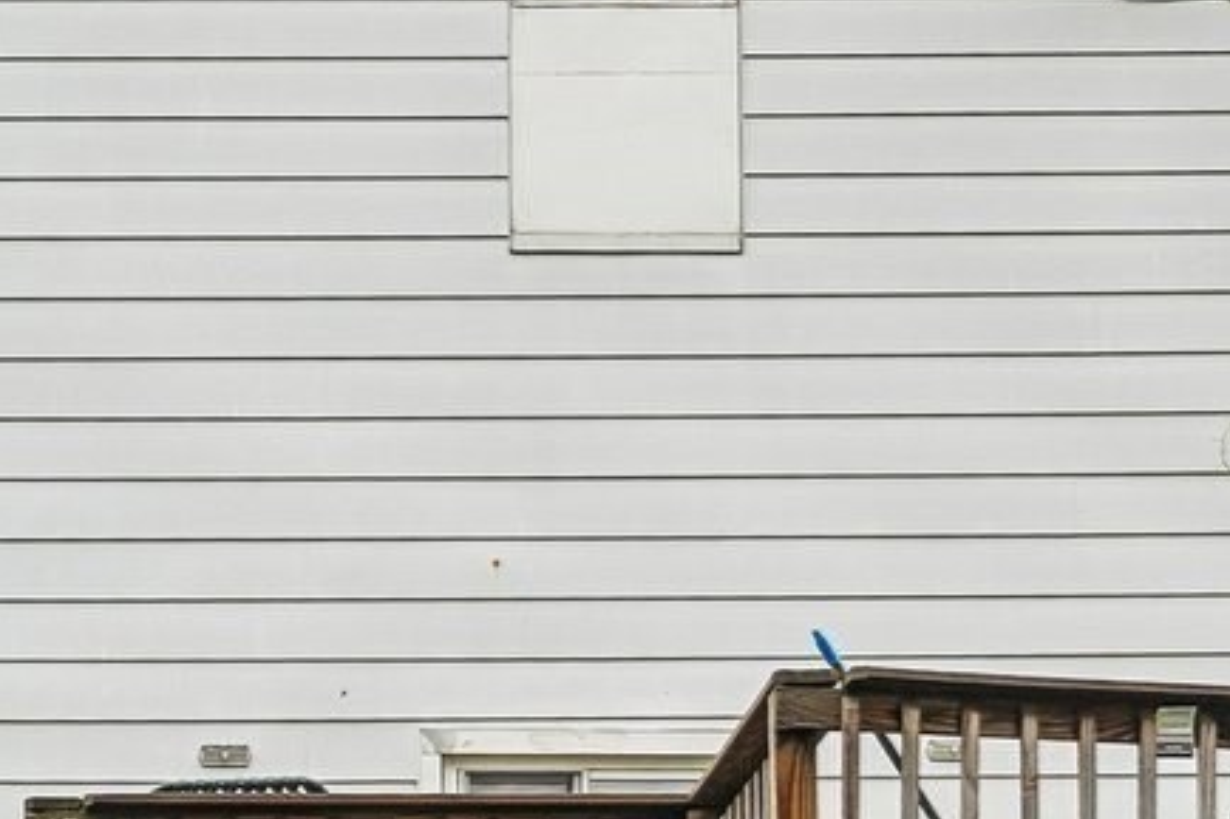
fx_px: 4679
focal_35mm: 137
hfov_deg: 14.7
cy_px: 222
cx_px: -11
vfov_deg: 10.0
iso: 100
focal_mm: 29
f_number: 8
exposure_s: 1/50
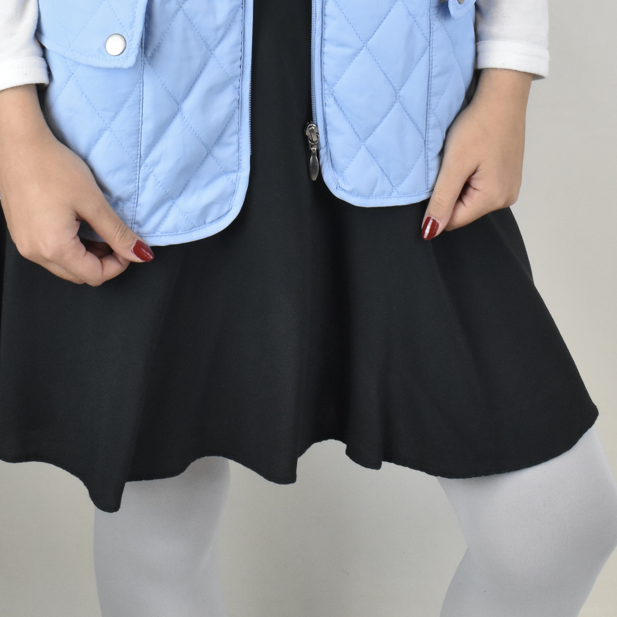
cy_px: -69
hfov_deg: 21.6
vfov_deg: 20.6
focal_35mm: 80
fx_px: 1613
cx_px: 232
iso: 1600
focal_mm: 26
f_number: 13
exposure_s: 1/60
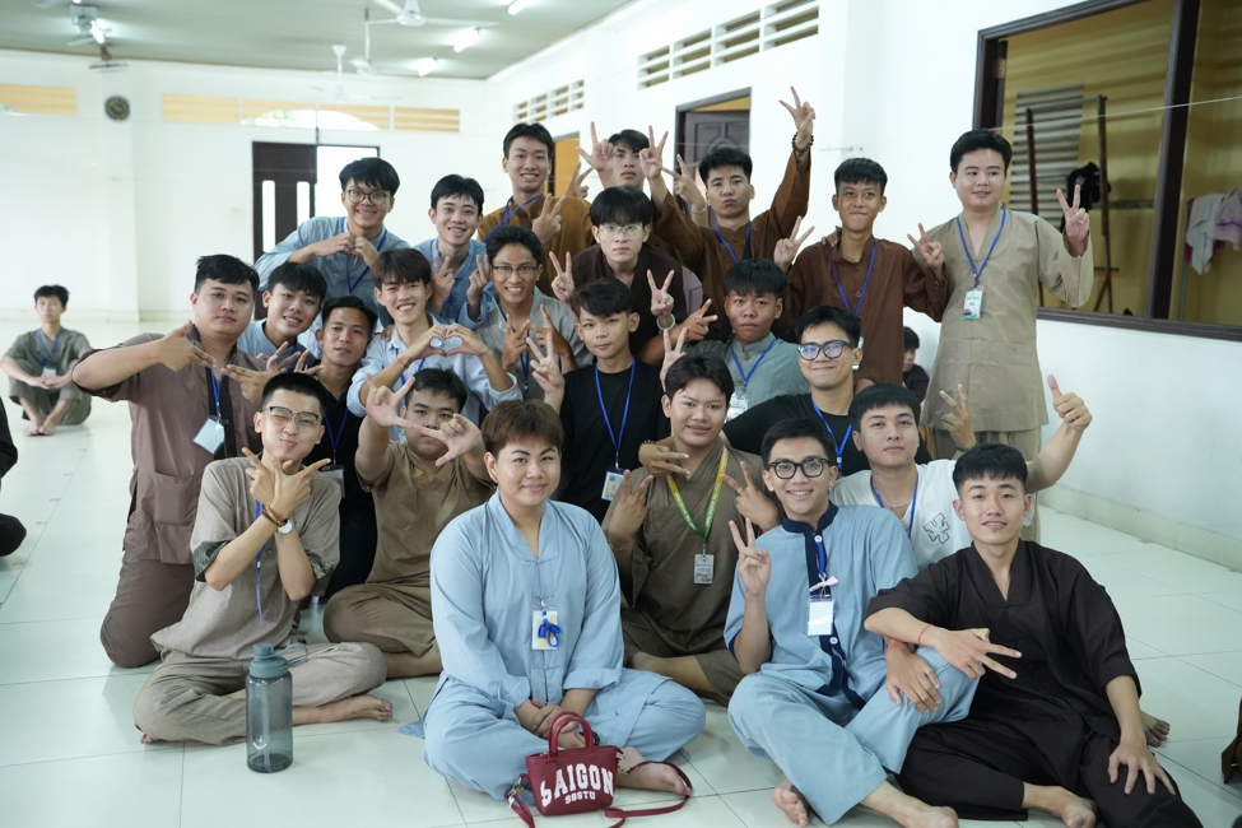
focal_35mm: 38
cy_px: 414
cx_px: 621
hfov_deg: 50.7
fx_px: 1311
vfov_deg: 35.1
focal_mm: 38
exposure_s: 1/200
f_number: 2.8
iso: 5000
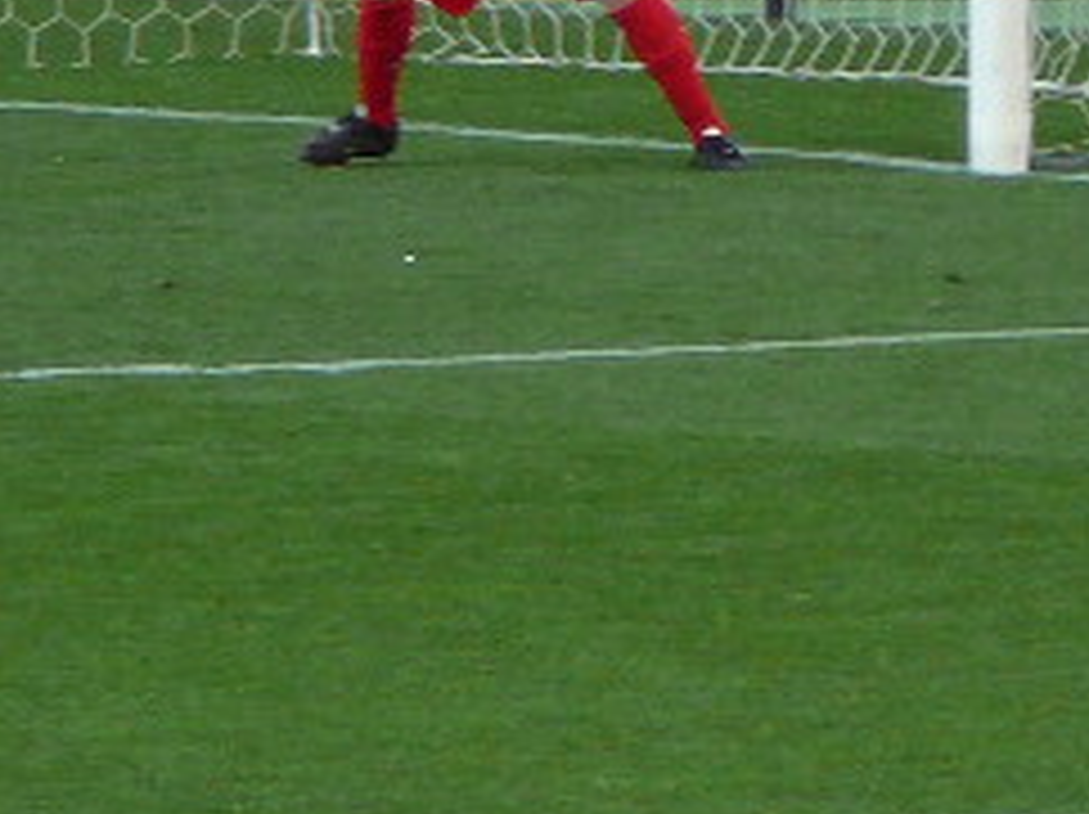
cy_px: -171
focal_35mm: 757
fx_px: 23791
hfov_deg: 2.6
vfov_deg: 2.0
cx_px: 711
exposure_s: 1/125
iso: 125
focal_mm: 34.1
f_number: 4.1
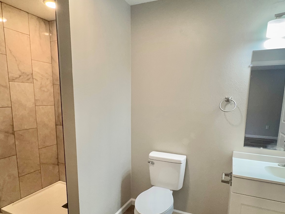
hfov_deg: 73.9
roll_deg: -1.4
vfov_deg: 58.5
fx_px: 189
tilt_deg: -10.6
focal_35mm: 23
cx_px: 150
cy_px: 127
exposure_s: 1/120
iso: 200
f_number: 2.2
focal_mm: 2.22
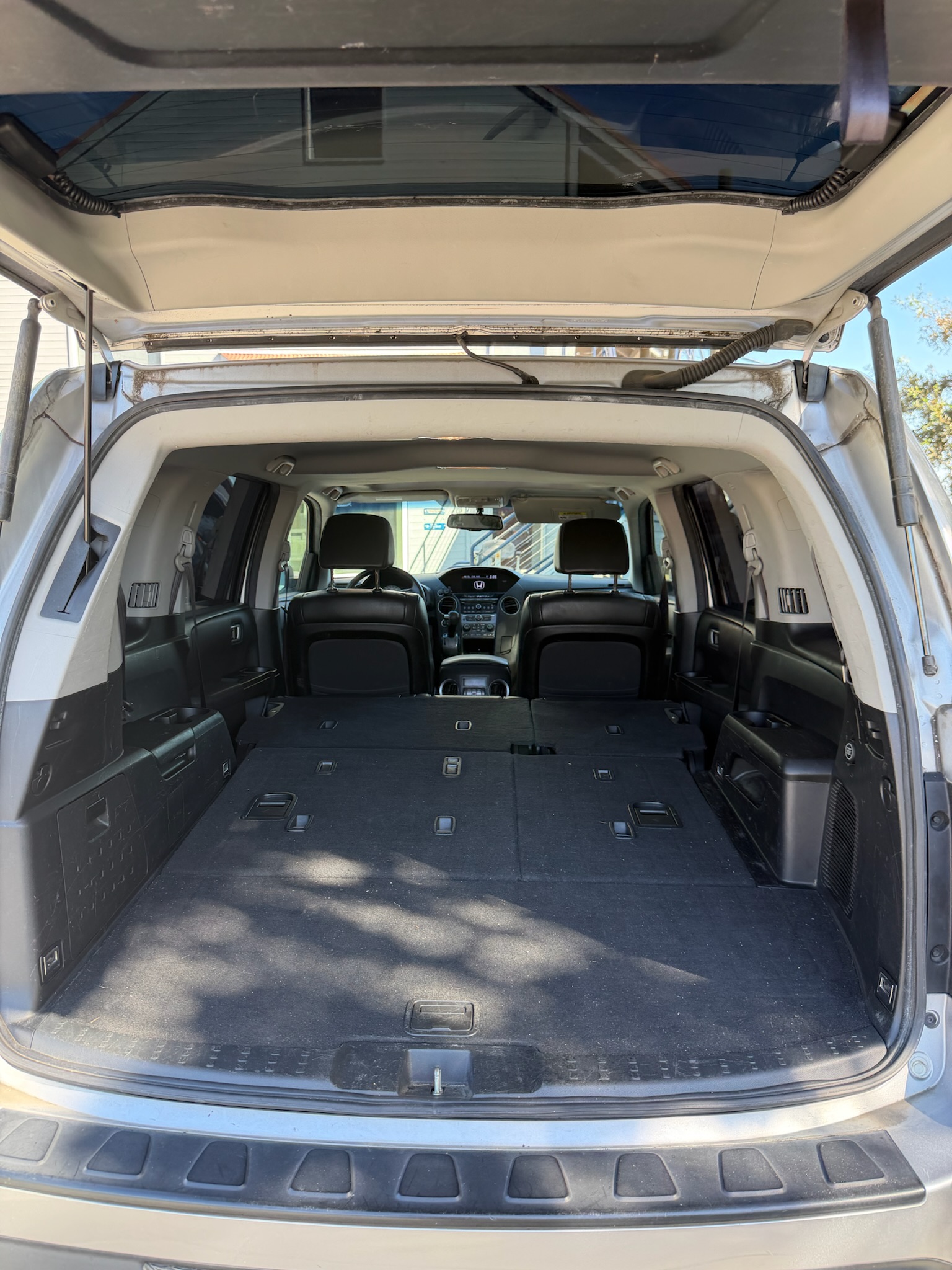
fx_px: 880
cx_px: 476
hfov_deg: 56.8
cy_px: 635
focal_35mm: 24
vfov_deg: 71.6
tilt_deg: -4.9
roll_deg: -0.3
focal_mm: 6.76
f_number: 1.78
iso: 80
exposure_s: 1/214
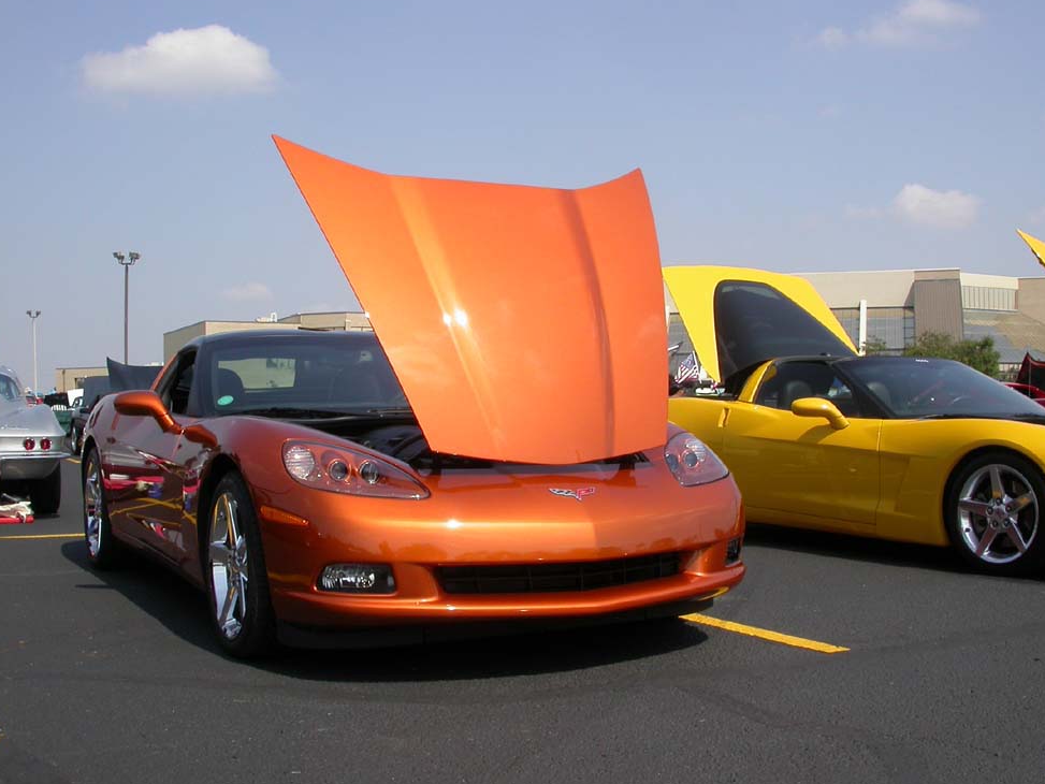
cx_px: 507
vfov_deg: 36.0
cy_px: 395
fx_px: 1208
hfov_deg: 46.8
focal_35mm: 40
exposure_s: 1/340
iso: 100
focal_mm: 7.85
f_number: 7.5
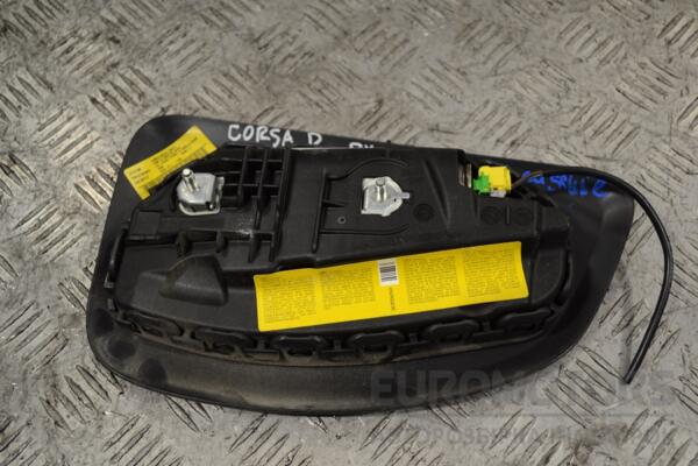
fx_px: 756
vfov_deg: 34.2
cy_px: 233
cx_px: 349
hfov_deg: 49.6
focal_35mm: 39
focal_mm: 26
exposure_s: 1/50
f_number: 4.2
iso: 100
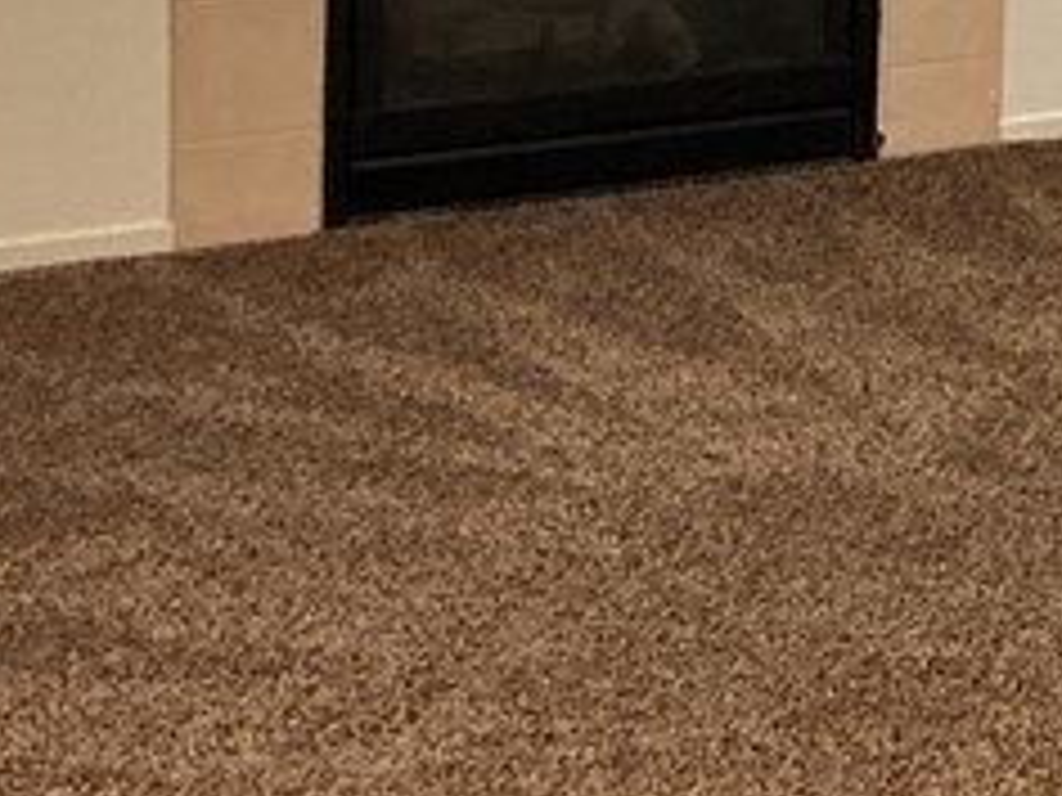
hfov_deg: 14.7
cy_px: -378
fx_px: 3866
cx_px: 1530
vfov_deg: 11.3
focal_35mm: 126
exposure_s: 1/40
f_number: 1.8
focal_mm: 3
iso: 250
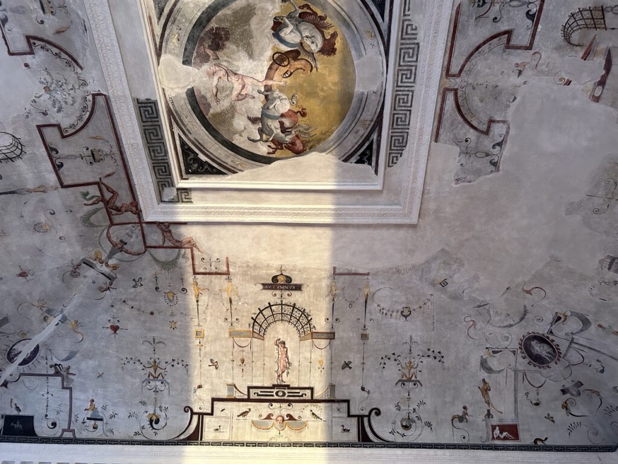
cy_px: 232
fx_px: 464
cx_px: 309
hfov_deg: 67.3
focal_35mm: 26
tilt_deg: +53.6
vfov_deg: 53.1
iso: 320
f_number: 1.5
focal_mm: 5.7
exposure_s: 1/60
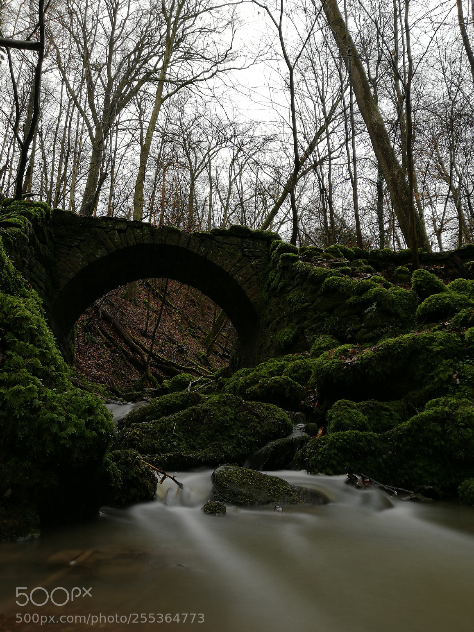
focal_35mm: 28
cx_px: 236
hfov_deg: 49.7
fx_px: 511
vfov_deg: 63.4
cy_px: 323
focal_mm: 3.81
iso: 50
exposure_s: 65.6
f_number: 2.2
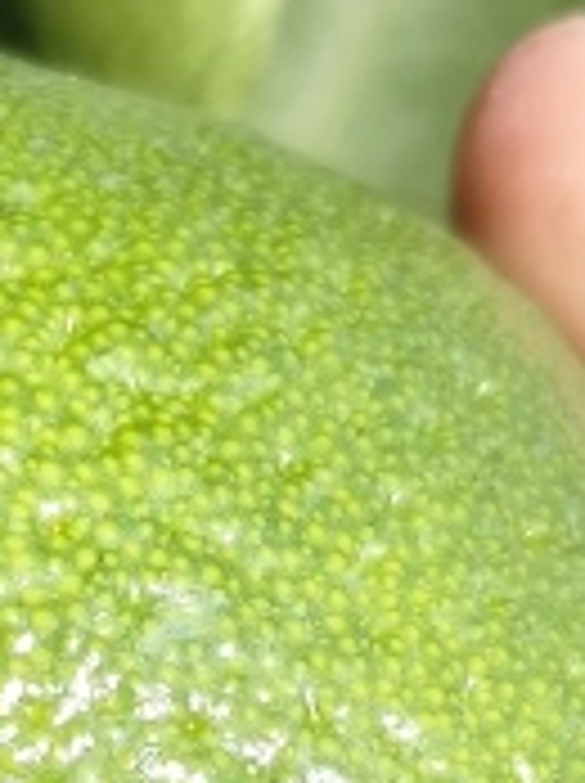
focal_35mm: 141
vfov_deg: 13.6
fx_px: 3185
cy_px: 943
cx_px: -140
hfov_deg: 10.3
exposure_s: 1/807
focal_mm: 5.5
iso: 50
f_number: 1.88
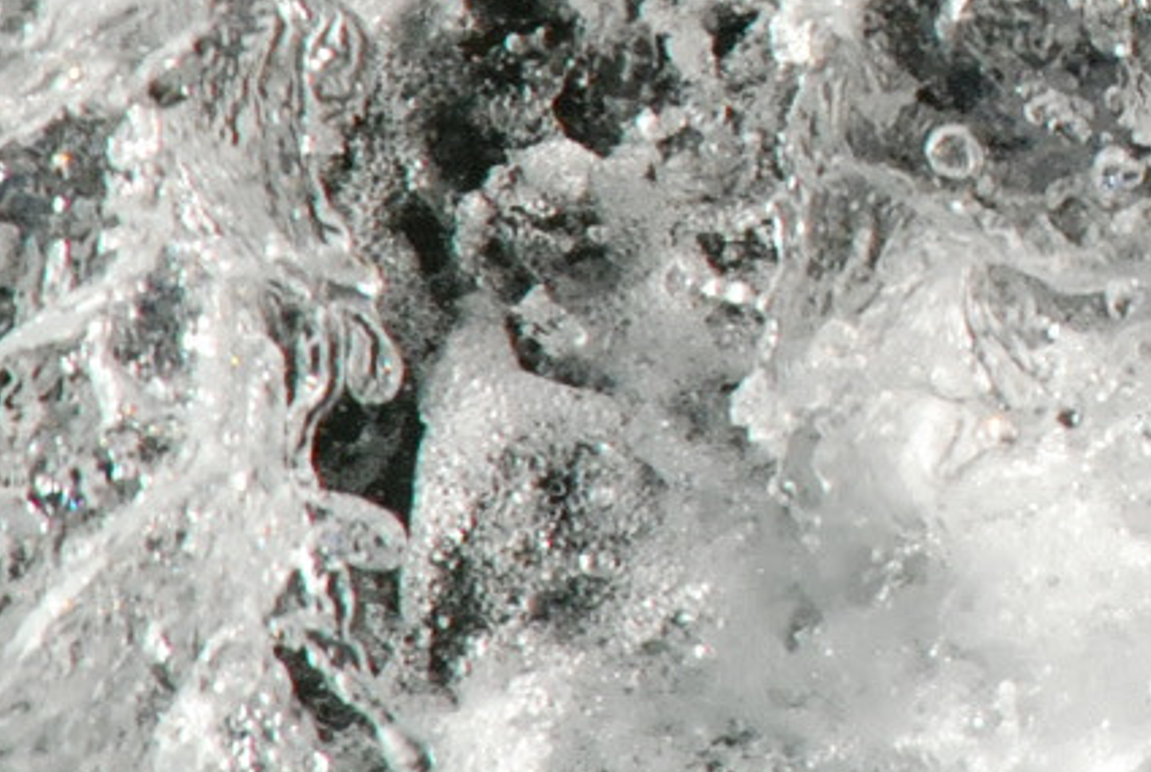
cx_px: 1890
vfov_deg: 1.5
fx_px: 29538
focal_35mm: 922
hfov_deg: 2.2
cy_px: -209
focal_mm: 135
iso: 1000
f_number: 9
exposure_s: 1/1250
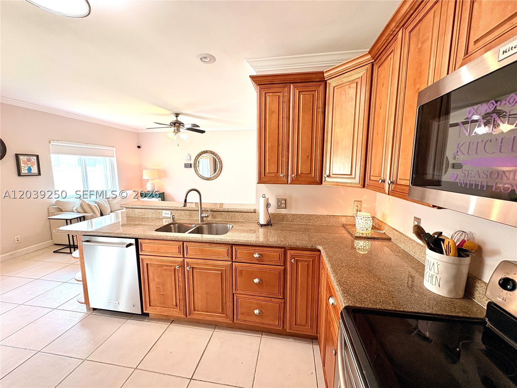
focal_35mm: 14
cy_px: 194
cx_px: 258
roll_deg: -0.1
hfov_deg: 102.1
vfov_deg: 85.7
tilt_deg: -6.9
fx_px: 209
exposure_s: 1/60
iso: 160
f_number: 2.2
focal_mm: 2.22
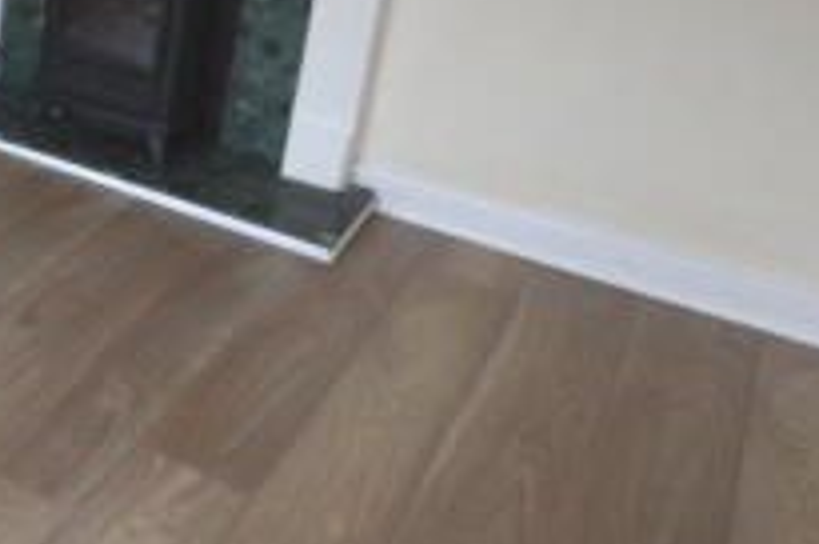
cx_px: -408
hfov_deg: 27.9
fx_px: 1090
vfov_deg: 26.2
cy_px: -24
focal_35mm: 48
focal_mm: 10
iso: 400
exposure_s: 1/125
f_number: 5.6
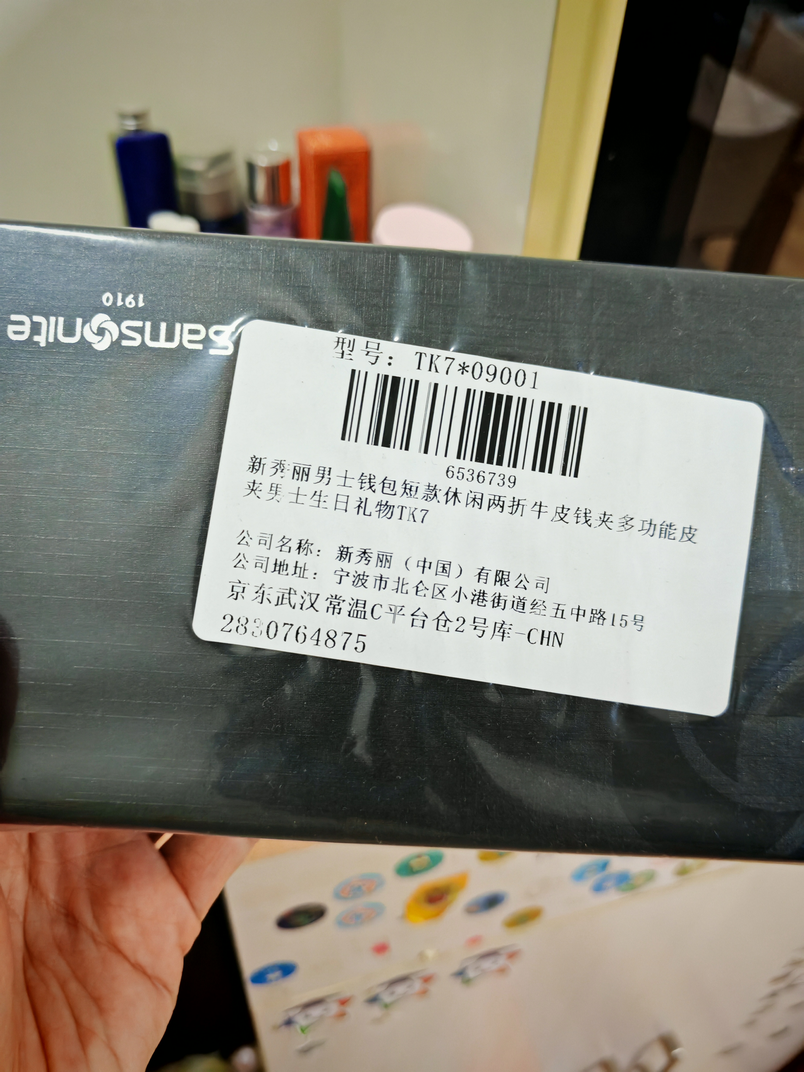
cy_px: 536
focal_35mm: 27
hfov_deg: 51.4
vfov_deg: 65.3
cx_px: 402
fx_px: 836
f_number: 1.9
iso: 1000
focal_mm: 5.52
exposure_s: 1/33
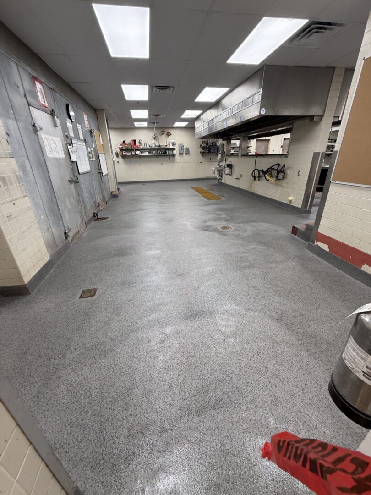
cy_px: 248
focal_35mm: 14
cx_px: 186
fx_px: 200
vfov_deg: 102.1
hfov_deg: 85.7
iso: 160
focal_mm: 2.22
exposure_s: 1/120
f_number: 2.2
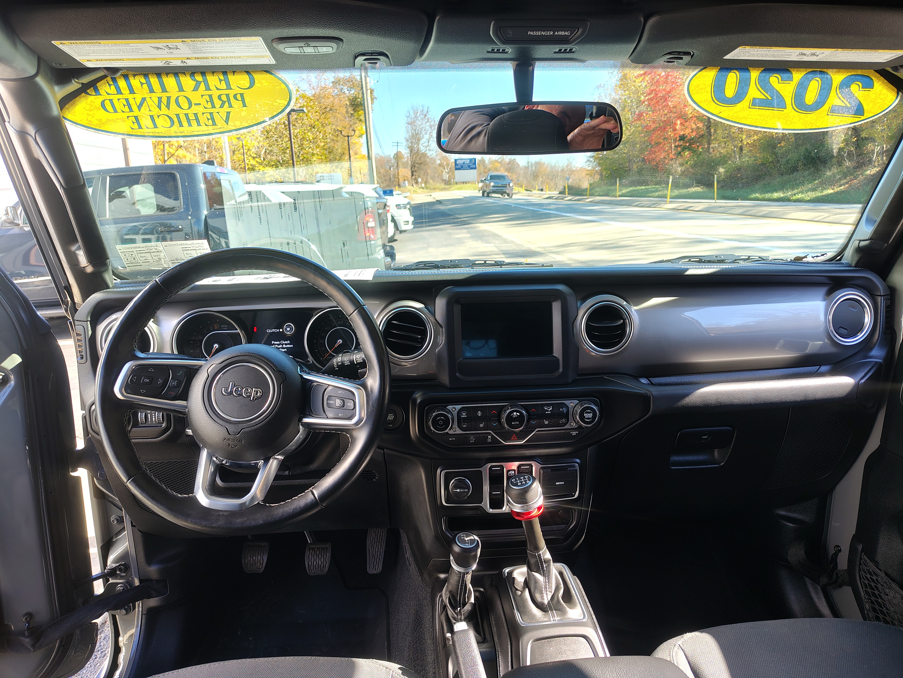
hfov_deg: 71.6
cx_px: 452
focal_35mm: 24
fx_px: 626
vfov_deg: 56.8
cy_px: 339
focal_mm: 5.56
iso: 121
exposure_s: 1/111
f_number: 1.8
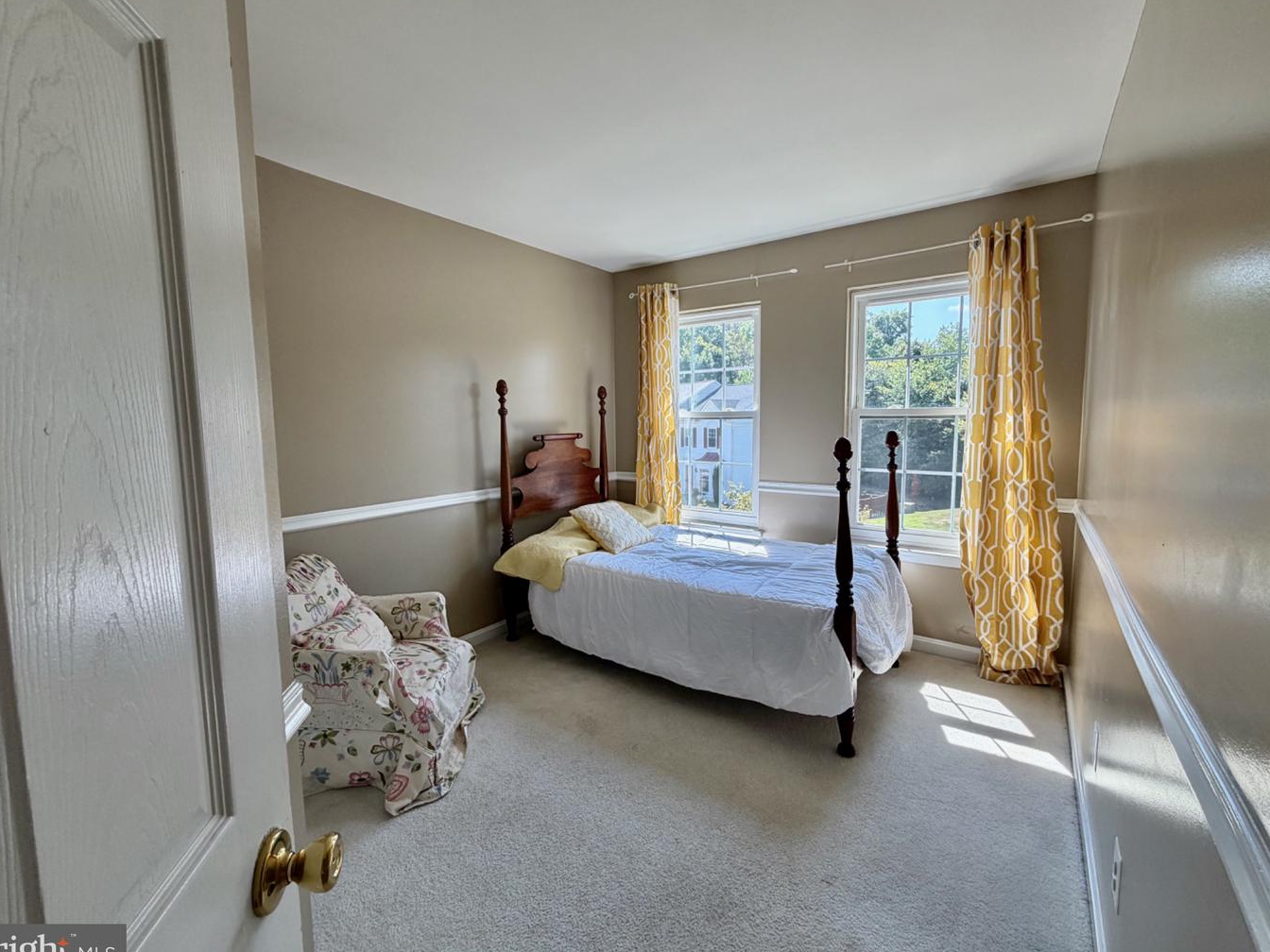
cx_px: 641
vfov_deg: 81.7
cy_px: 468
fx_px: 550
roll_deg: +1.6
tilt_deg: -5.0
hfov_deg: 98.2
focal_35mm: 15
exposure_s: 1/142
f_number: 2.2
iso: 50
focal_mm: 2.22
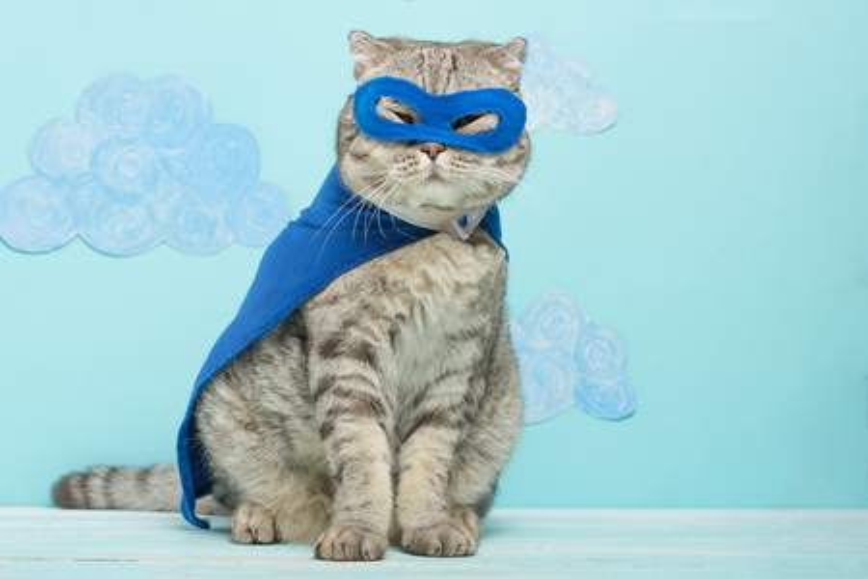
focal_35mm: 85
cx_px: 434
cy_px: 290
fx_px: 2049
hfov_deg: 23.9
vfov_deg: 16.1
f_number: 8
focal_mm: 85
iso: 100
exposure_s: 1/200
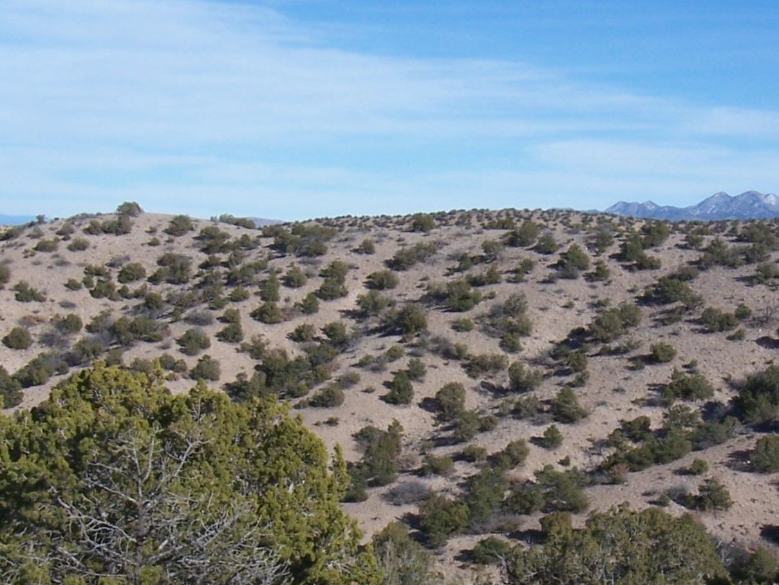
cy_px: 396
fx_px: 1868
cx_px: 541
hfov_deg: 23.4
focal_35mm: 83
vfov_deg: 17.7
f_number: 7.1
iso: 64
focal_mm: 6.4
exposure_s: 1/250
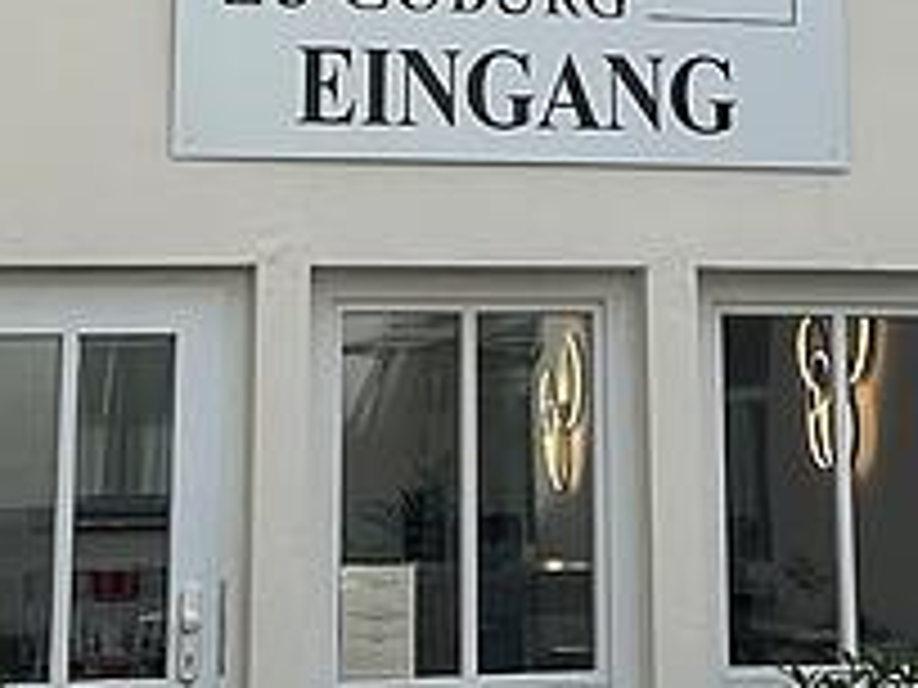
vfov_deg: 14.1
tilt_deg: +11.4
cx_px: 562
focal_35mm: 102
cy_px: -144
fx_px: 2705
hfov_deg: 19.2
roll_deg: +0.7
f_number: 1.5
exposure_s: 1/1621
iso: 50
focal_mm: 5.7
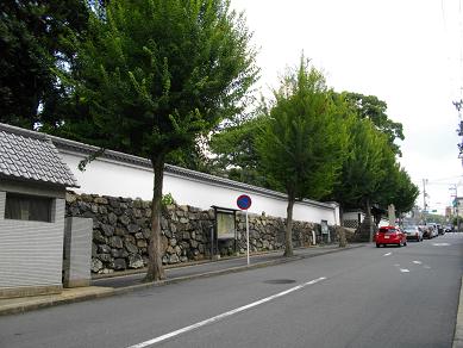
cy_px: 174
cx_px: 232
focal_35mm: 32
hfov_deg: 56.8
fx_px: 428
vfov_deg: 44.2
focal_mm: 5.7
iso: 100
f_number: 5.5
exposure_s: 1/200
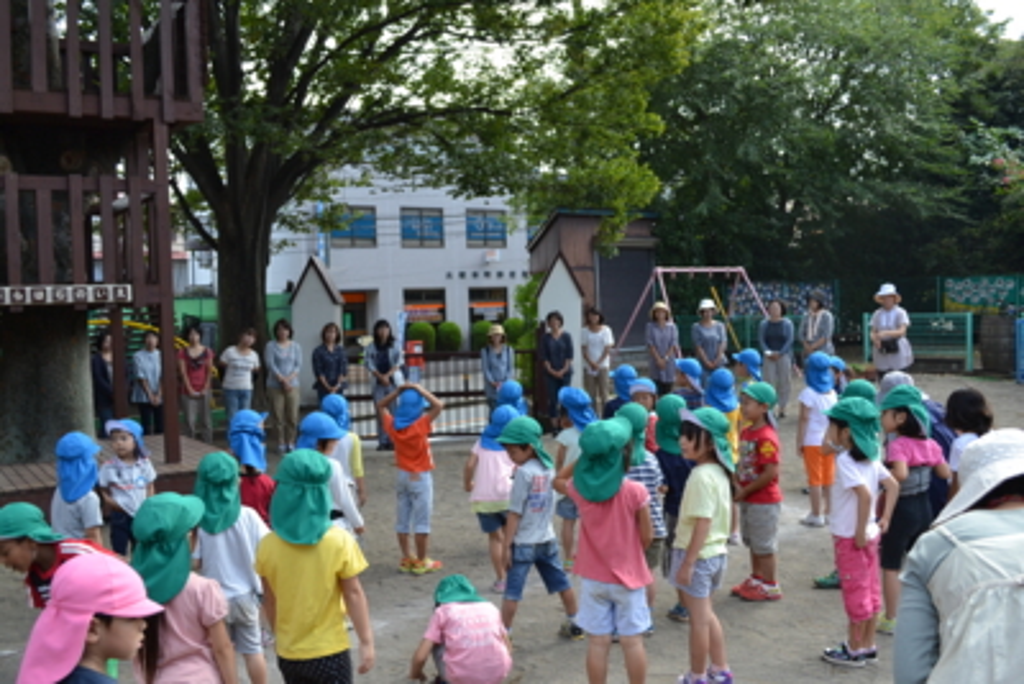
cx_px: 512
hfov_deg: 53.1
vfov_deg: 36.9
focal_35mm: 36
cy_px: 342
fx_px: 1024
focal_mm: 24
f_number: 5.6
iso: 160
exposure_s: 1/125
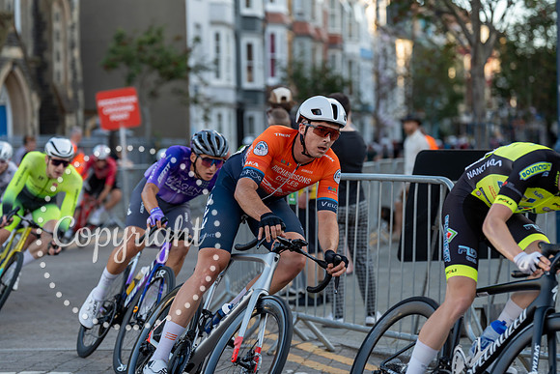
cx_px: 280
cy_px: 187
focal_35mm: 110
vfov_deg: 12.5
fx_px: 1711
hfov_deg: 18.6
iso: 500
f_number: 3.2
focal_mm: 110
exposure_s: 1/800
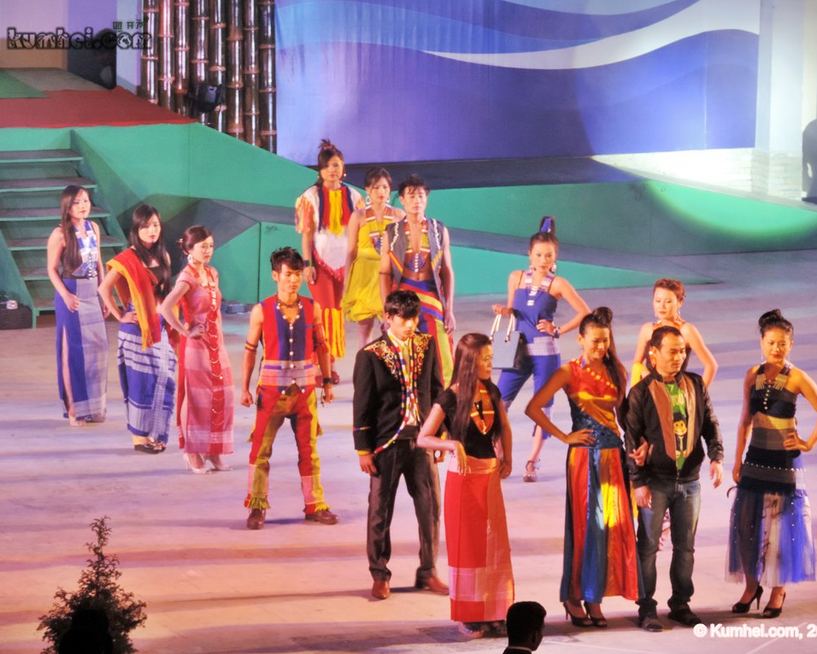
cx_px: 427
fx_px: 5054
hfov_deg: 9.2
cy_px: 327
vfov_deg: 7.4
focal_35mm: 209
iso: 450
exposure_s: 1/30
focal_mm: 35.6
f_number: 4.6
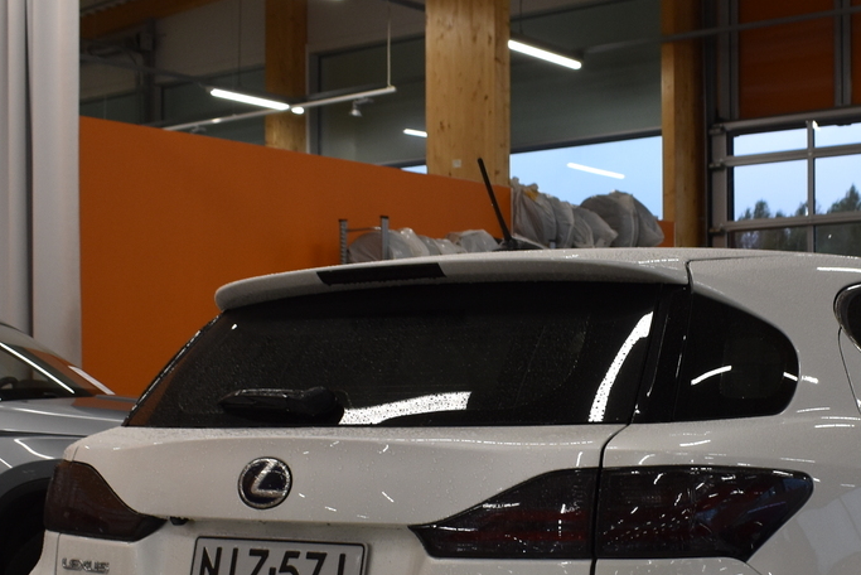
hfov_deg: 31.1
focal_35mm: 64
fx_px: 1531
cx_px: 594
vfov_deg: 20.9
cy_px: 488
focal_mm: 18
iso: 400
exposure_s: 1/125
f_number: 5.6
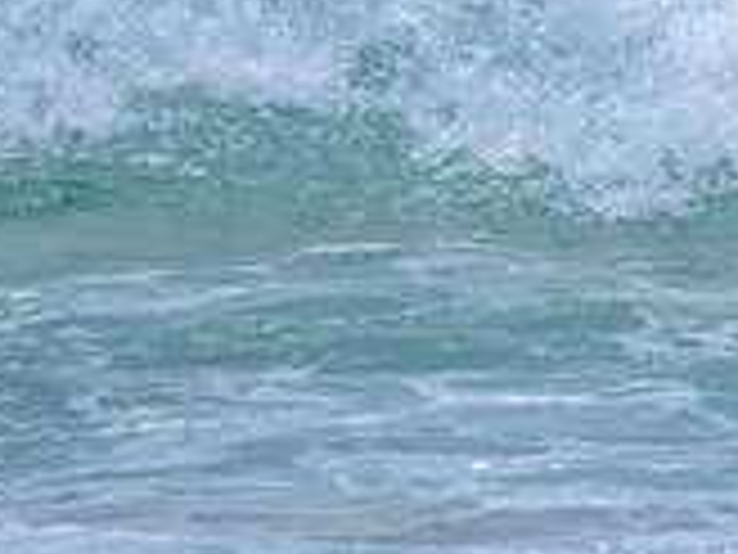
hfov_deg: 0.5
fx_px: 80013
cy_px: -298
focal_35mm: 3753
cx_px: 957
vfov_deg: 0.4
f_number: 6.3
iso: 220
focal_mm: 800
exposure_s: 1/3200
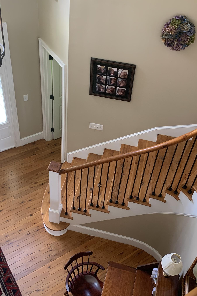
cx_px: 102
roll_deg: -6.4
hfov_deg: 33.4
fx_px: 328
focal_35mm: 40
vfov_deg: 48.4
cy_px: 139
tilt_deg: -44.9
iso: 100
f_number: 1.8
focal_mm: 4.25
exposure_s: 1/60
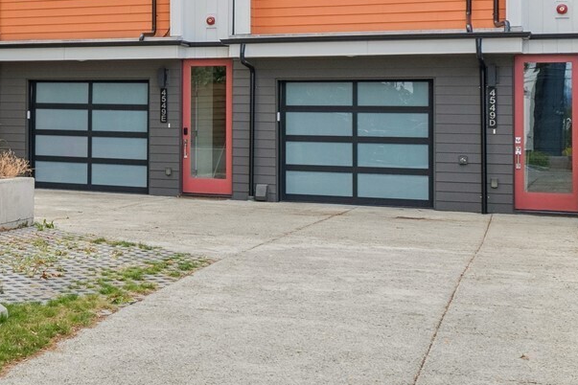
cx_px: -168
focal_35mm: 76
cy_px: 89
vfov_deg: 17.8
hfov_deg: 23.6
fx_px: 1220
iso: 250
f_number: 9
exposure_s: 1/60
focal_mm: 18
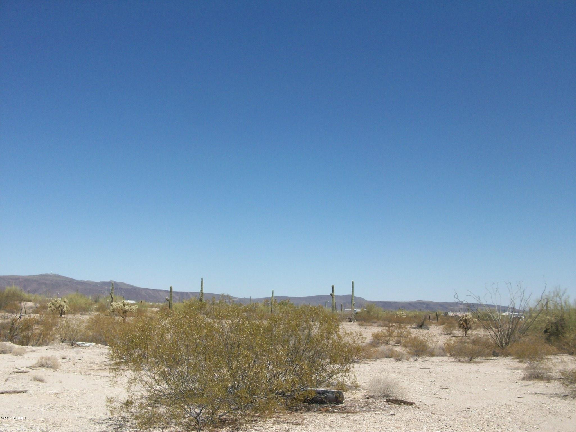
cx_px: 288
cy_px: 216
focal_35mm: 34
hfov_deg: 54.0
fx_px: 566
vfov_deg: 41.8
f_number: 5.5
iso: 64
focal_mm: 5.7
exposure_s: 1/458
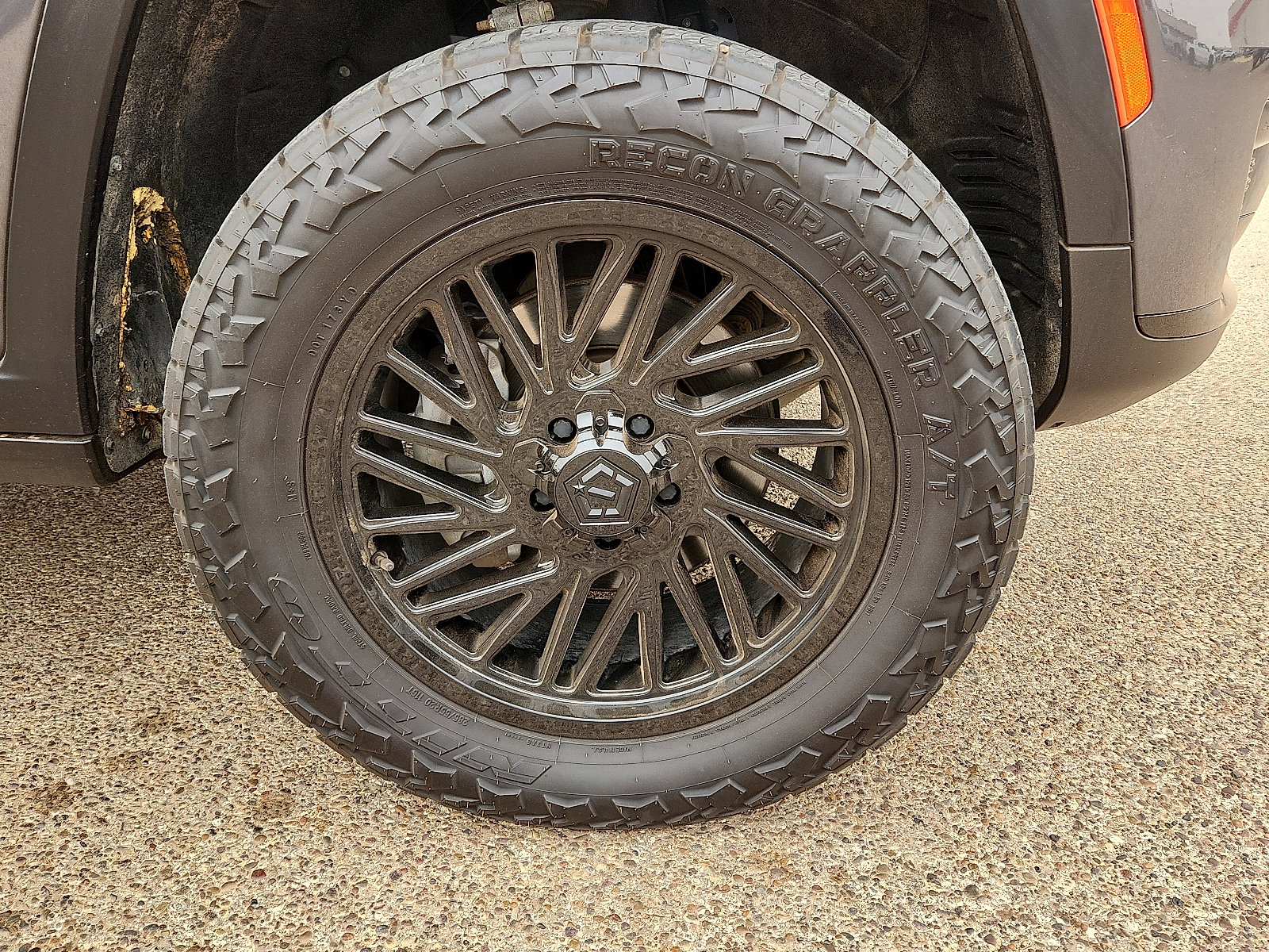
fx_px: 843
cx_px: 634
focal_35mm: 23
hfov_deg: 73.9
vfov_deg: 58.9
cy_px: 476
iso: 50
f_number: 1.8
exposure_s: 1/244
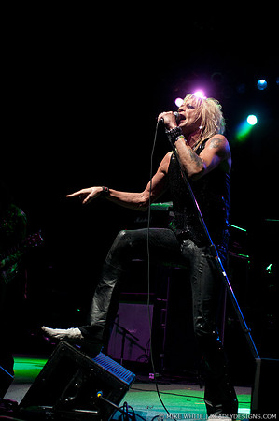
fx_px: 612
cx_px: 140
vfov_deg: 37.9
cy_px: 210
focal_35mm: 52
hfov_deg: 25.7
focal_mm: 35
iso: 800
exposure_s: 1/250
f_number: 2.8
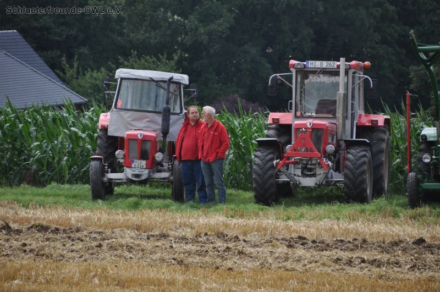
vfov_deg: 4.6
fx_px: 3661
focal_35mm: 300
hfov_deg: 6.9
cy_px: 146
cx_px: 220
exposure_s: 1/500
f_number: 6.3
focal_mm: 200
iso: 250
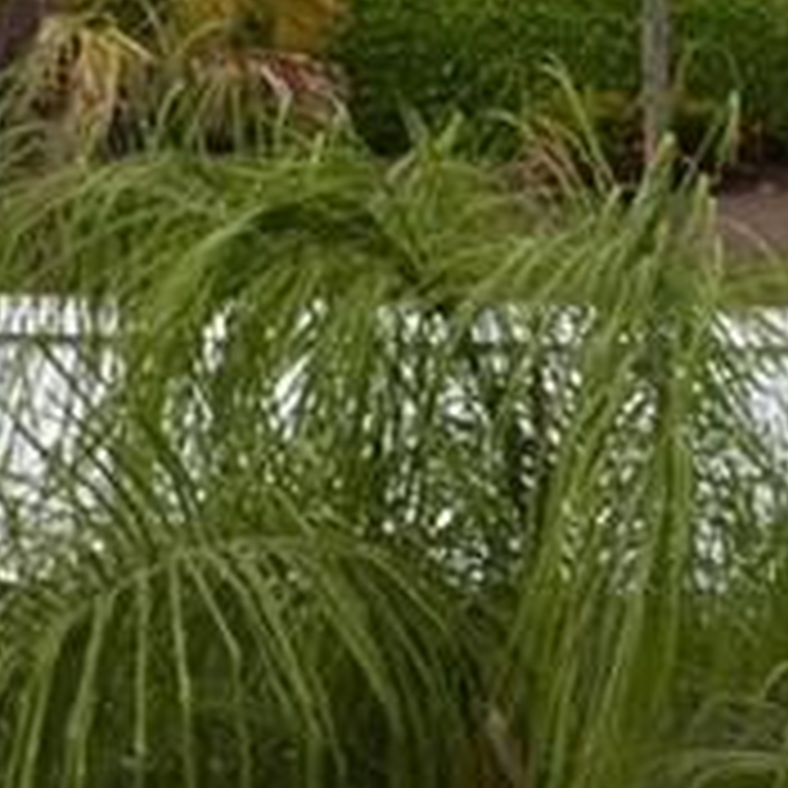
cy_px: -619
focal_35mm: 179
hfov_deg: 8.8
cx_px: 1954
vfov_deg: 9.3
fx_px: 4610
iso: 100
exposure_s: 1/200
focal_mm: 24
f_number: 7.1
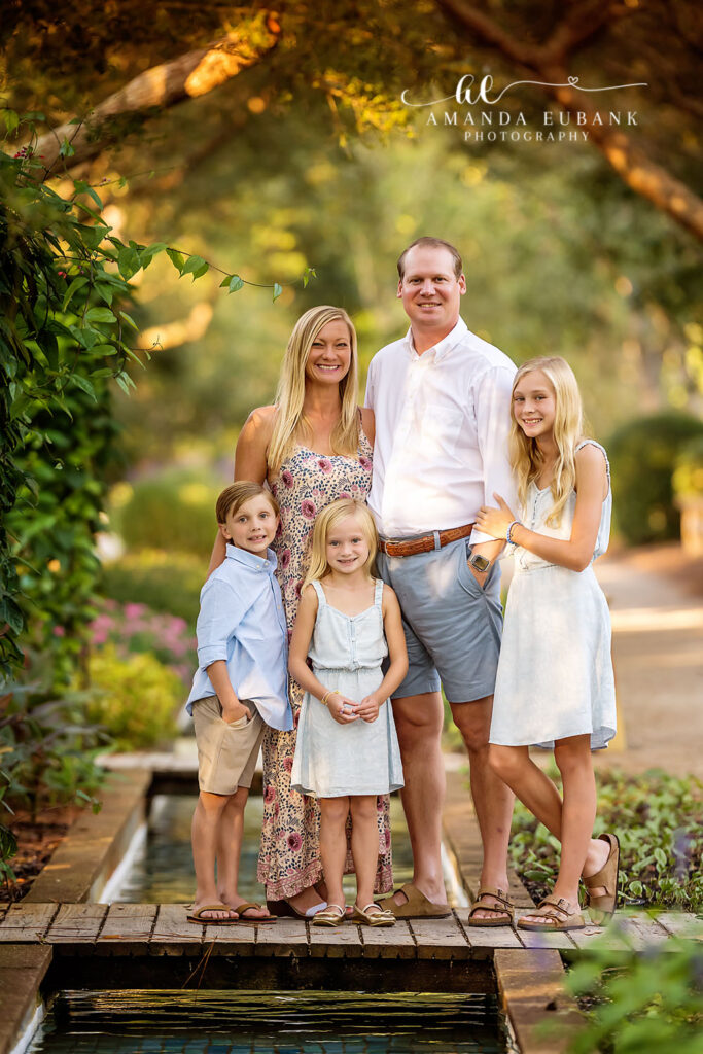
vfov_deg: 10.3
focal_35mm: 200
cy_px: 527
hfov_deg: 6.9
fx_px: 5856
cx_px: 352
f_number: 2.8
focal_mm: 200
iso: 500
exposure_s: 1/500
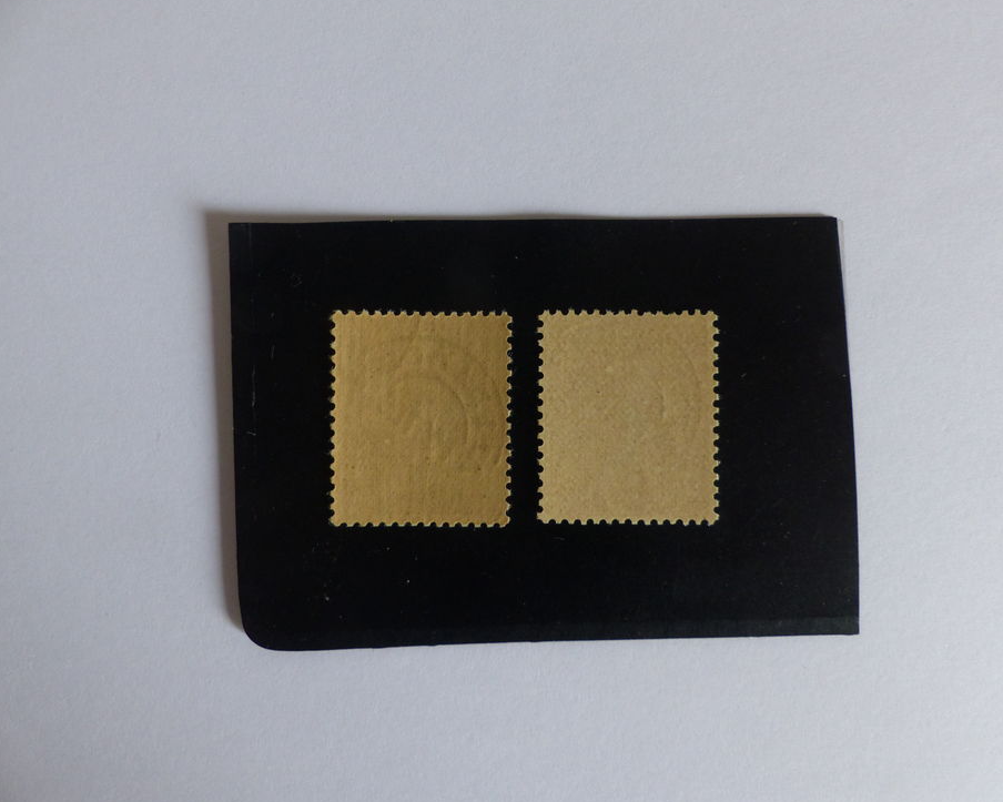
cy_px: 390
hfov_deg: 64.0
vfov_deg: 53.2
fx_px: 801
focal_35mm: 27
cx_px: 529
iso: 250
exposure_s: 1/60
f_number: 2.8
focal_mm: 4.5
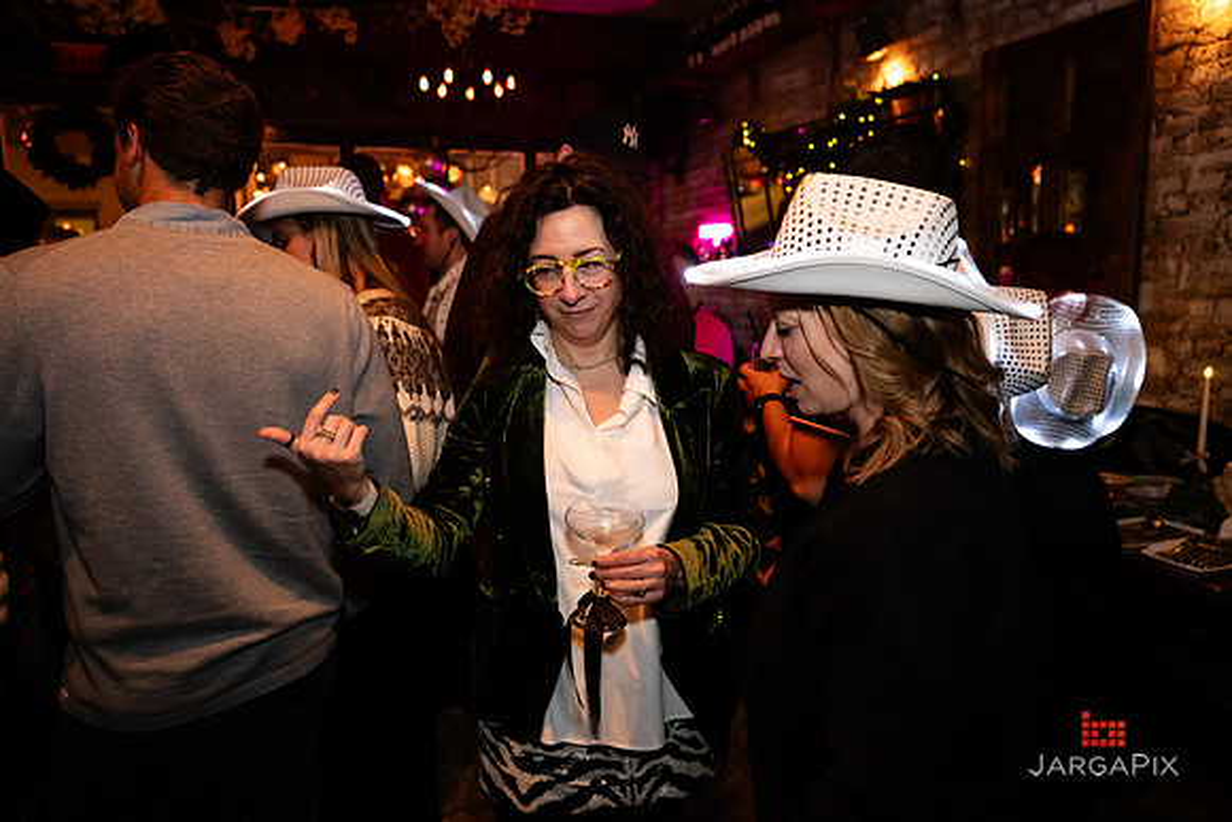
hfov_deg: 73.1
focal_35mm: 24
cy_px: 411
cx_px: 616
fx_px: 831
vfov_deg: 52.6
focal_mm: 24
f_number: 3.2
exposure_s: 1/100
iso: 3200
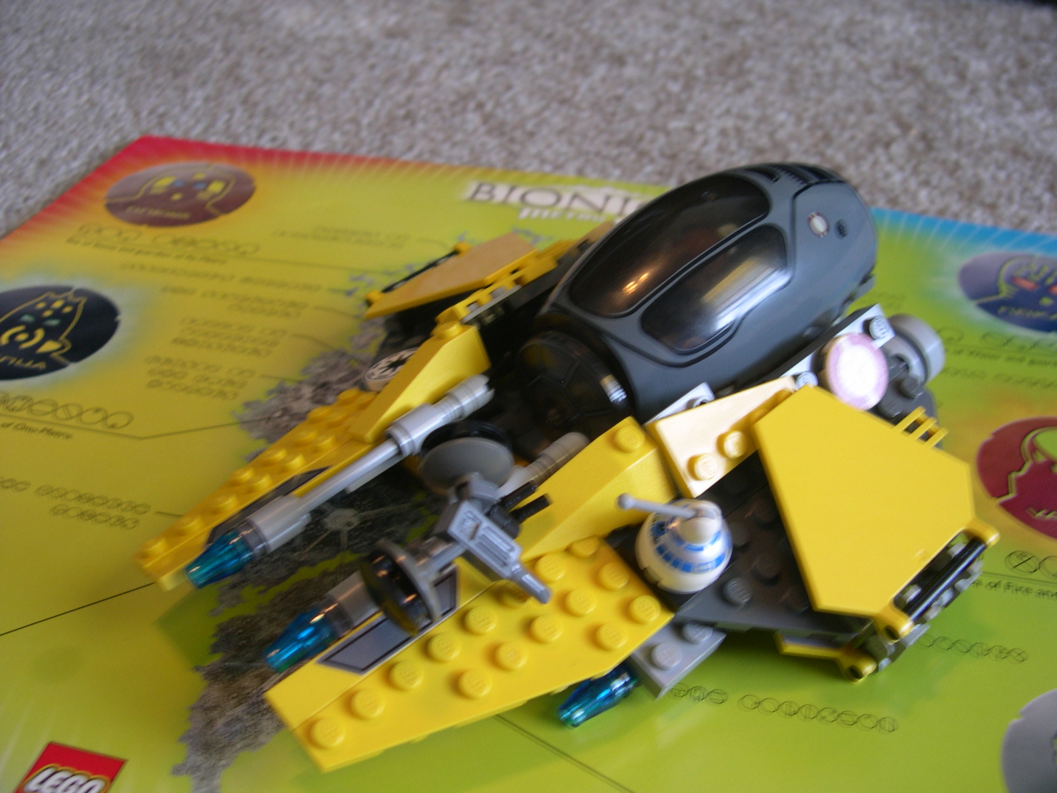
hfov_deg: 49.0
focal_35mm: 38
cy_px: 396
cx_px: 528
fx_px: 1160
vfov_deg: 37.7
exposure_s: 1/6.7
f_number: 2.8
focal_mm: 8
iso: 100
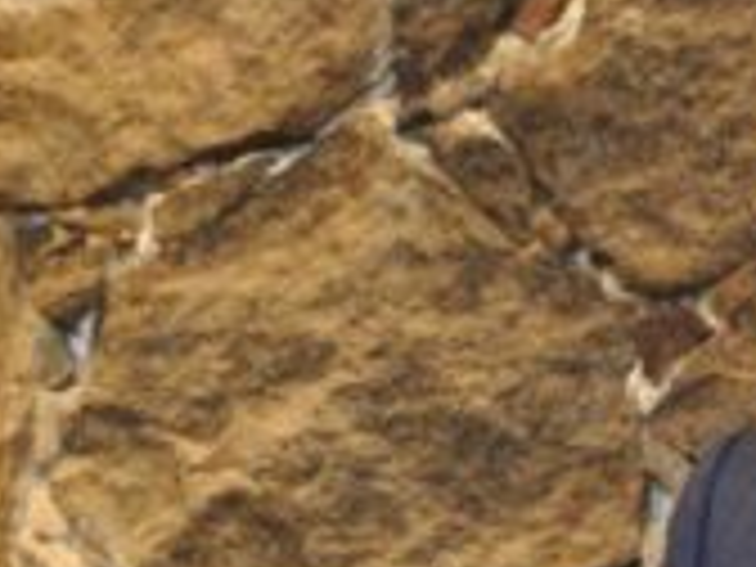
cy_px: 1006
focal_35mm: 176
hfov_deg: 10.7
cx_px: -472
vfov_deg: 8.2
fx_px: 3844
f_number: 5.6
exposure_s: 1/60
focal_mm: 20
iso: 640
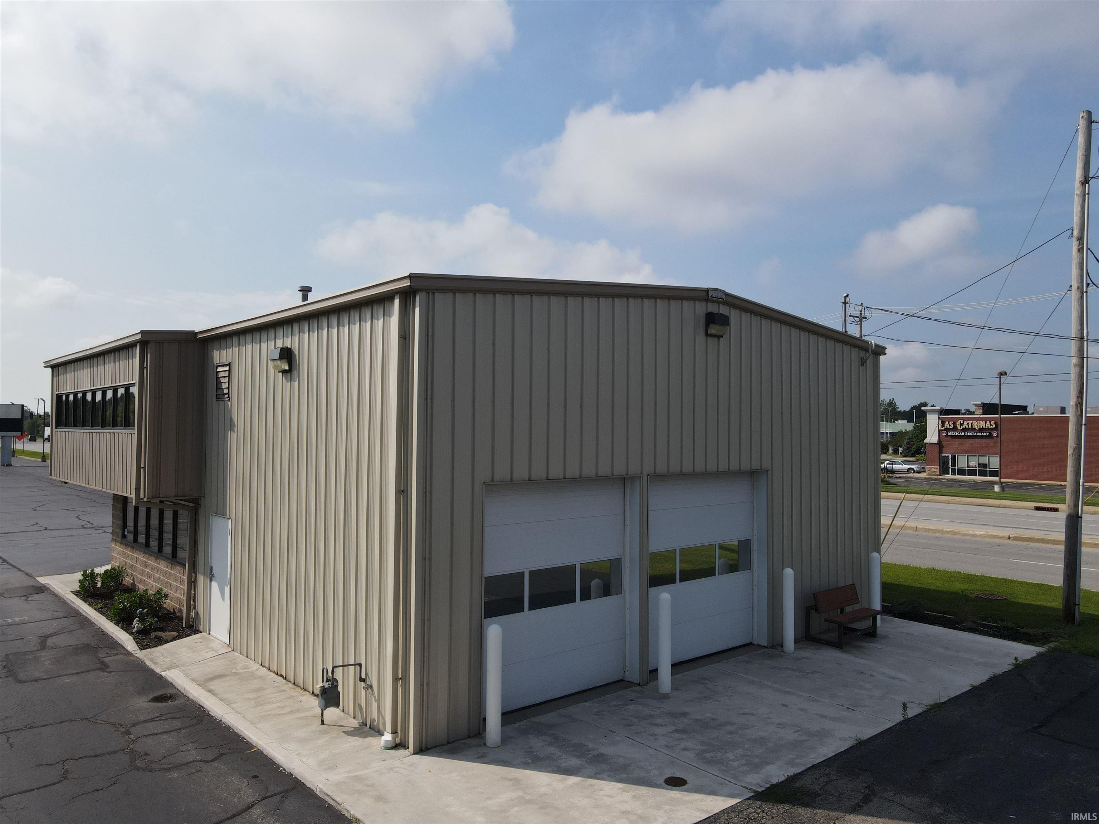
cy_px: 412
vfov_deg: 56.8
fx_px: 762
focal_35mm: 24
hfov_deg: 71.6
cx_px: 550
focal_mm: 4.5
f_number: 2.8
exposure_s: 1/1000
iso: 100
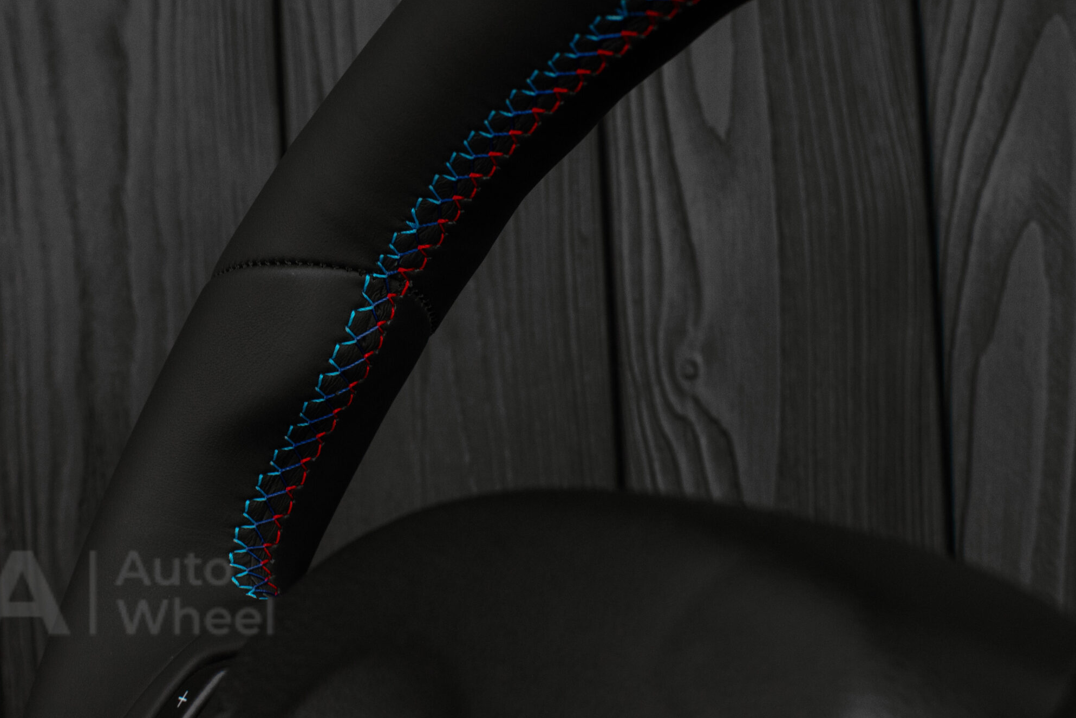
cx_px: 386
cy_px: 287
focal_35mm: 68
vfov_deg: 20.1
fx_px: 2022
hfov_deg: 29.7
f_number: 6.3
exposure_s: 1/125
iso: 500
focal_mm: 35
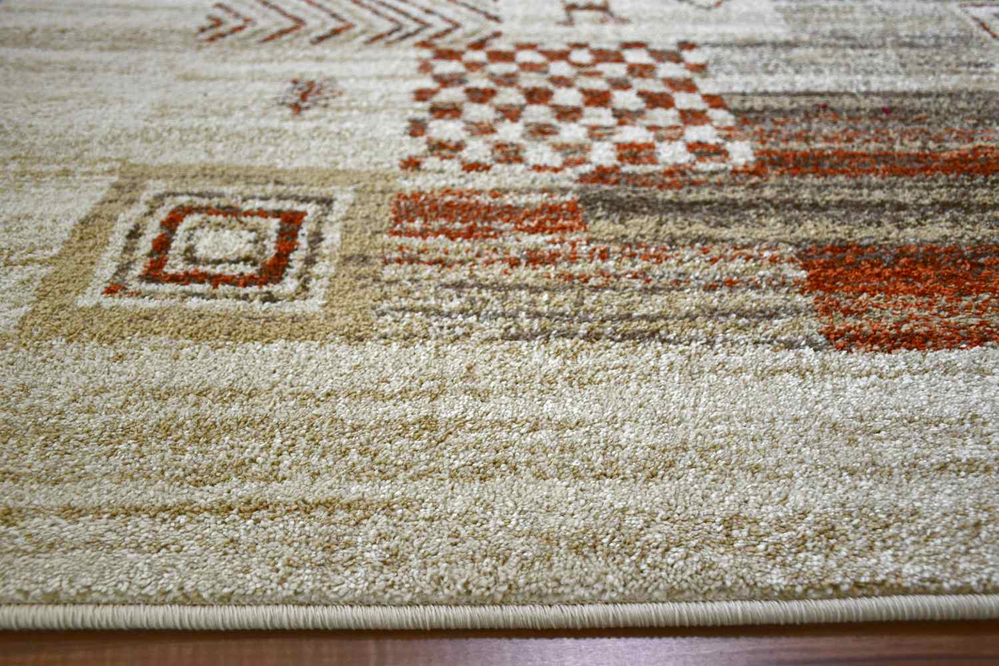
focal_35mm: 34
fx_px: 943
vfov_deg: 38.9
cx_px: 500
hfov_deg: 55.8
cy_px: 333
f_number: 3.8
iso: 720
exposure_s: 1/250
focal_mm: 23
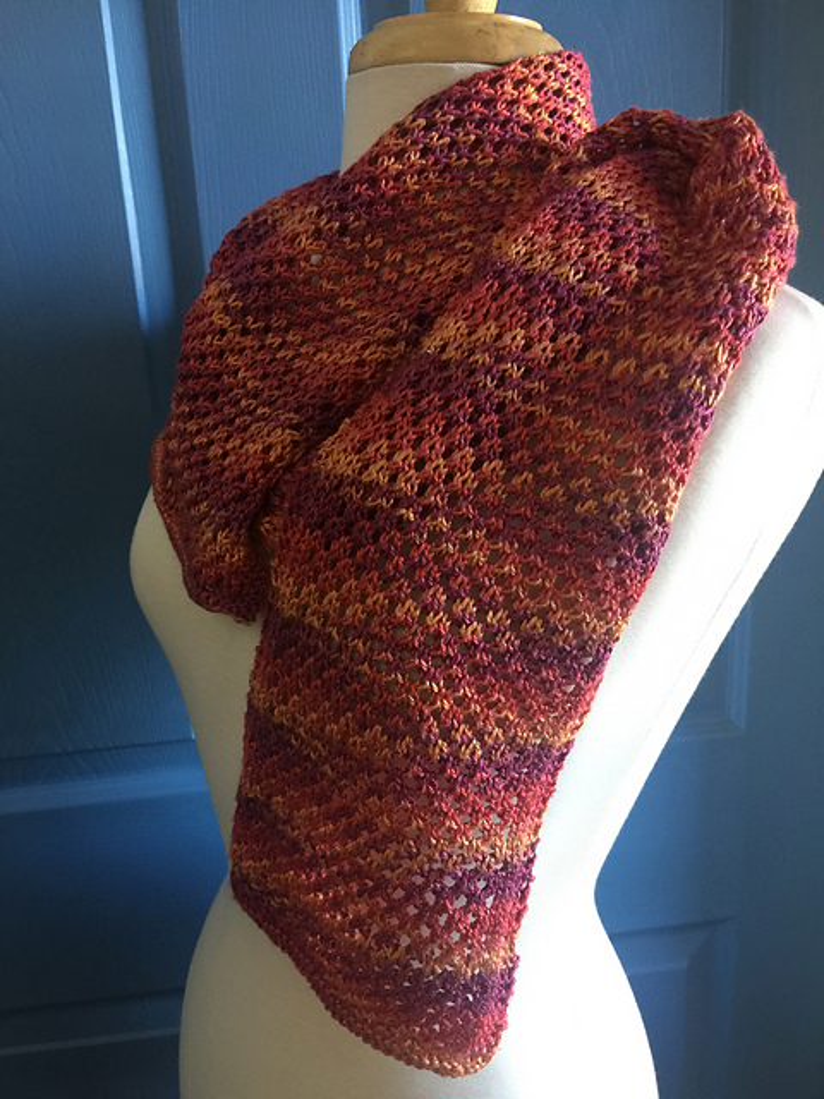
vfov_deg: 61.7
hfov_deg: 48.2
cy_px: 550
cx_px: 412
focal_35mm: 29
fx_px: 920
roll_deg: +2.6
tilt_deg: -14.6
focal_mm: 4.15
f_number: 2.2
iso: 80
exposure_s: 1/15
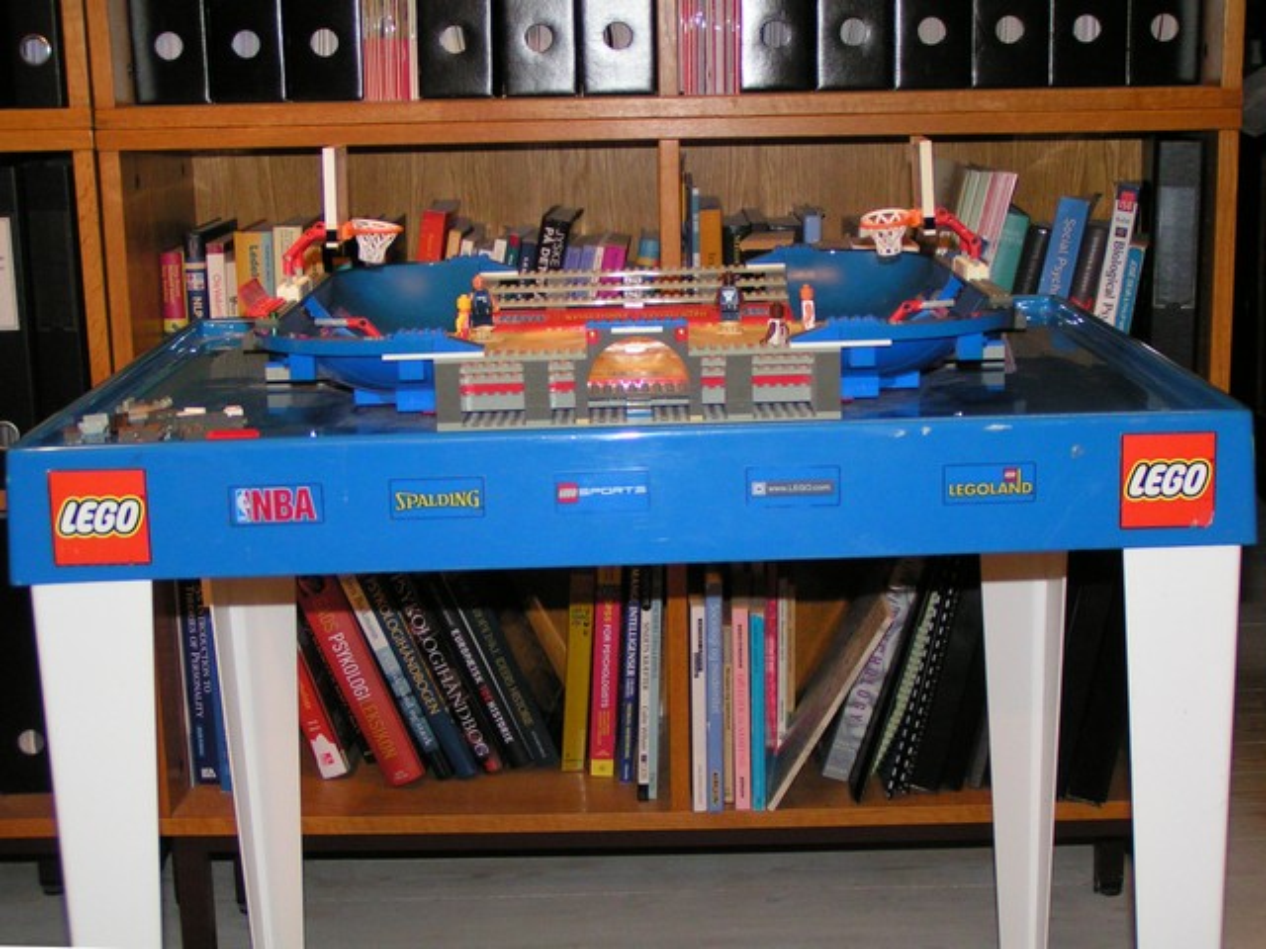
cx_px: 633
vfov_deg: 28.0
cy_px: 474
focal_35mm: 52
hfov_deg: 36.8
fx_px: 1902
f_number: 3.2
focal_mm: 8
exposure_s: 1/60
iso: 200
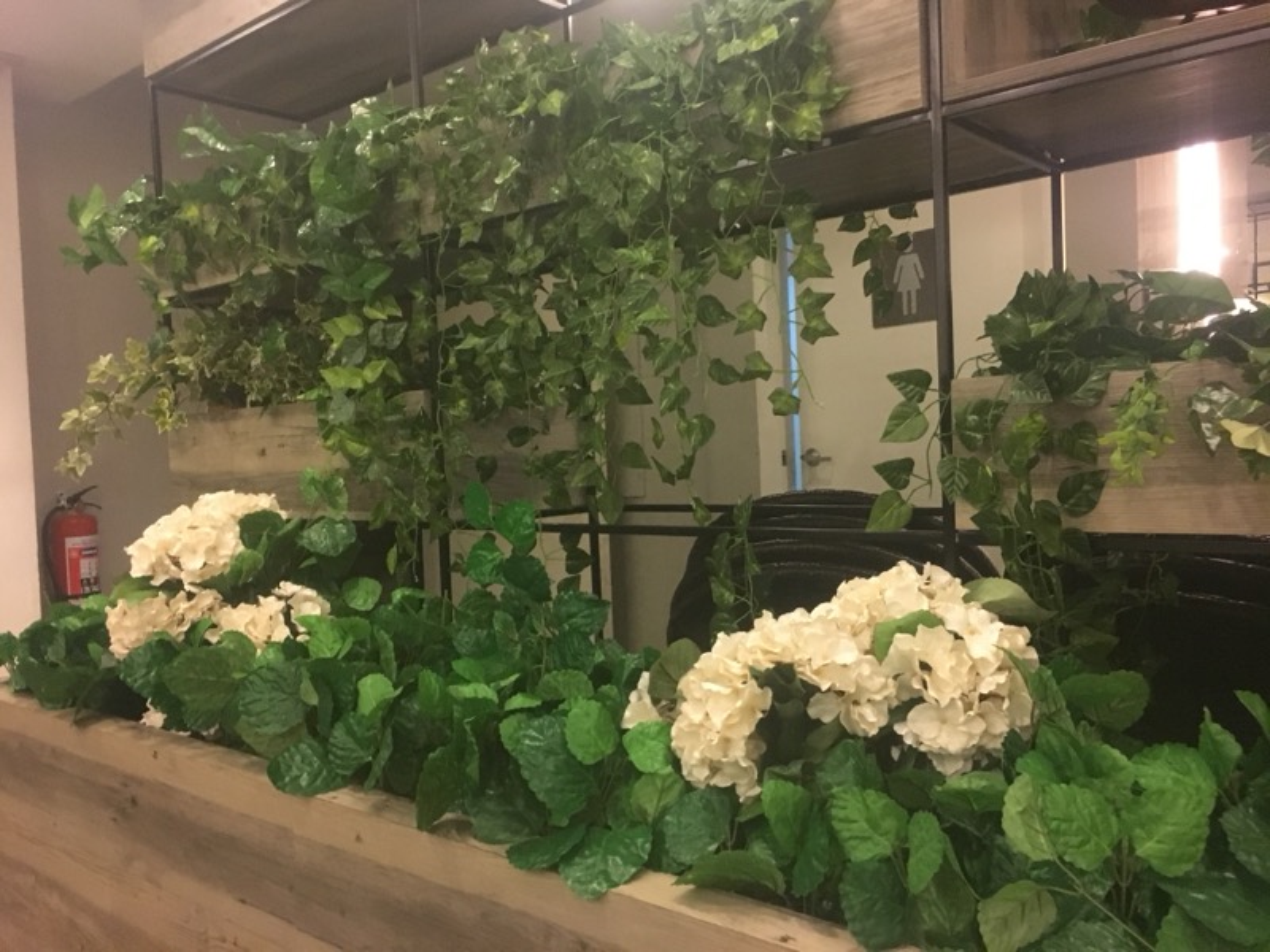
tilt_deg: -1.5
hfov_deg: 61.7
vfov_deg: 48.2
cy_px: 476
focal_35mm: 29
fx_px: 1064
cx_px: 635
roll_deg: +3.6
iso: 250
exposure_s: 1/15
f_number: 2.2
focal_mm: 4.15
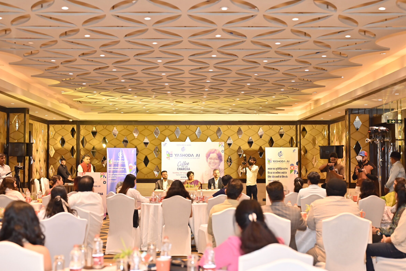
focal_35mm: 54
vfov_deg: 25.1
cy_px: 130
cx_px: 196
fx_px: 609
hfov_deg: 36.9
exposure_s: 1/125
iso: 1000
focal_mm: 50
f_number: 2.8
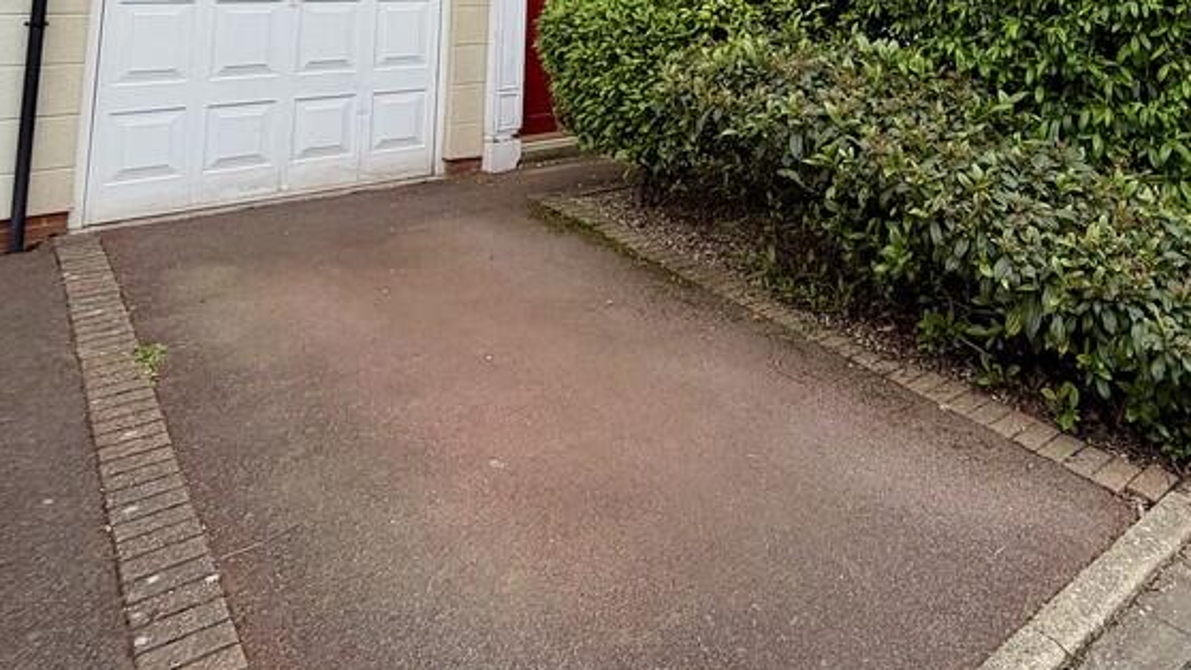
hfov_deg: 66.3
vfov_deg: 34.0
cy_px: -124
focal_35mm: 28
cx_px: 783
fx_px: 884
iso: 40
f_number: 2.2
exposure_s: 1/717
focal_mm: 2.22
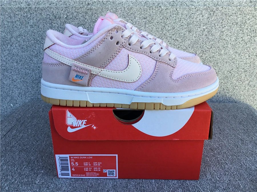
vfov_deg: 45.4
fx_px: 230
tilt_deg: -20.1
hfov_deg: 58.4
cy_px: 96
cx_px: 128
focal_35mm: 31
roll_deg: +0.3
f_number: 2.4
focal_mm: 3.3
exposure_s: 1/119
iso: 25
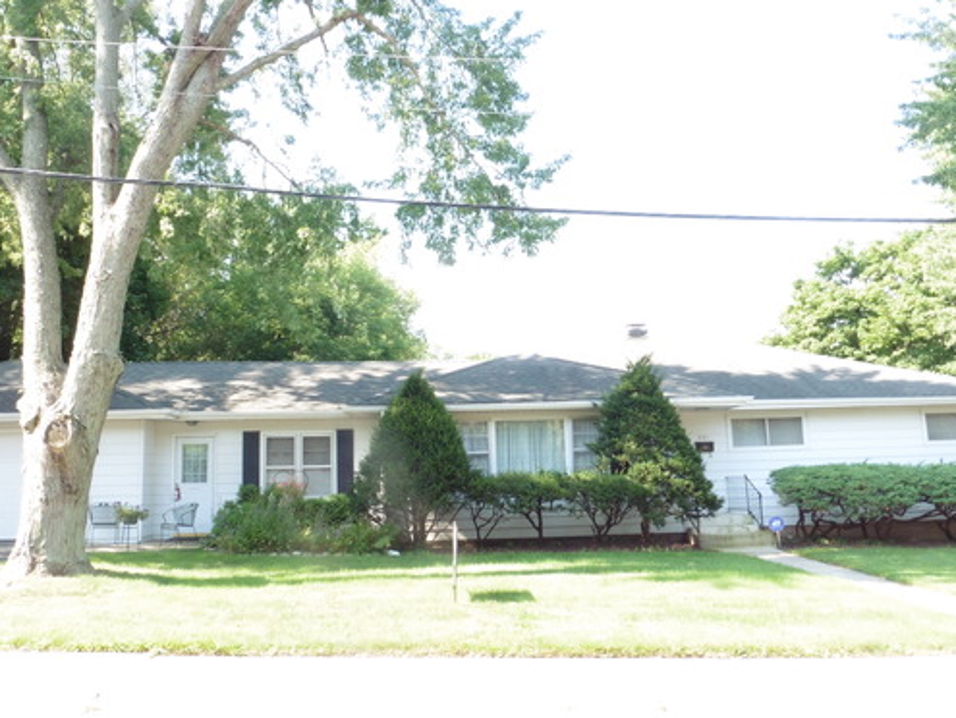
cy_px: 303
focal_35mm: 31
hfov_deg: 58.3
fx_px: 857
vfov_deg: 45.3
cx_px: 450
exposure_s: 1/30
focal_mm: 4.3
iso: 100
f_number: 6.3
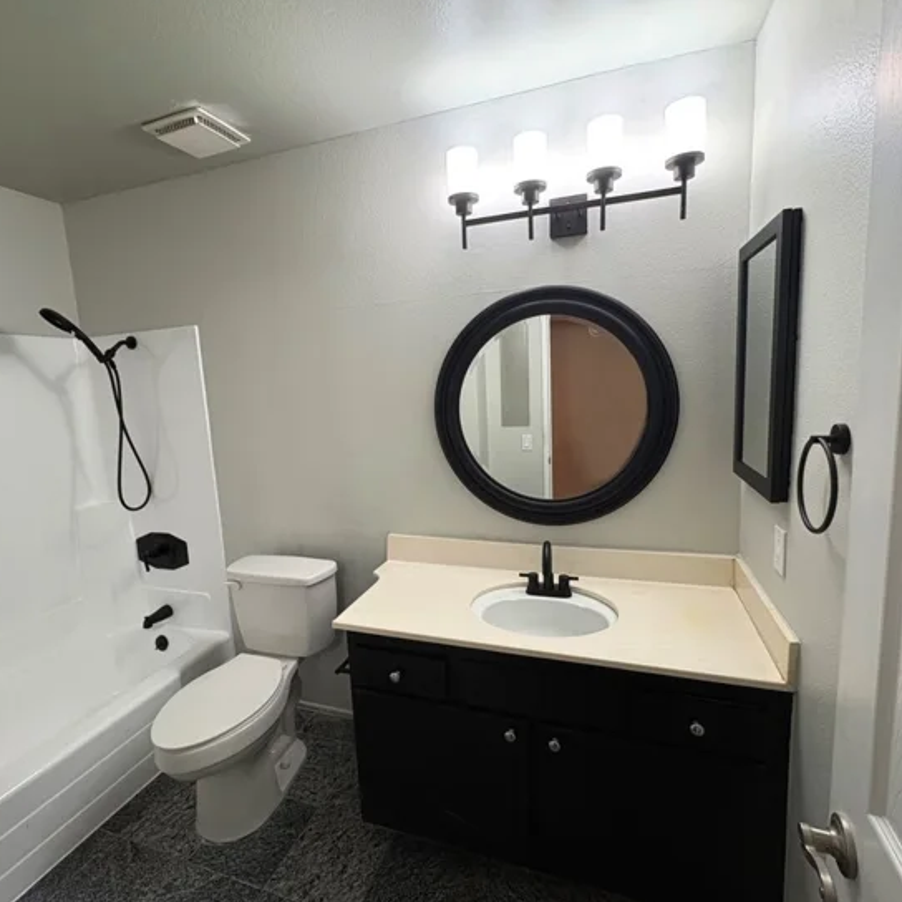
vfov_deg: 84.0
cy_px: 451
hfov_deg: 83.9
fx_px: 501
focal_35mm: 17
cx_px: 435
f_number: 2.2
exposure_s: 1/60
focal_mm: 2.22
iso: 200
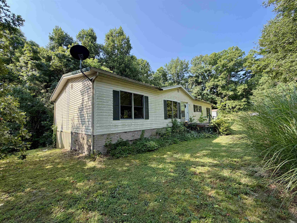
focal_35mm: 14
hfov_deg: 102.1
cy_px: 112
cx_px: 148
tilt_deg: +4.0
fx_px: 120
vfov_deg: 85.7
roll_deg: +1.6
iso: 50
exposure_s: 1/502
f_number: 2.2
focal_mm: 2.22
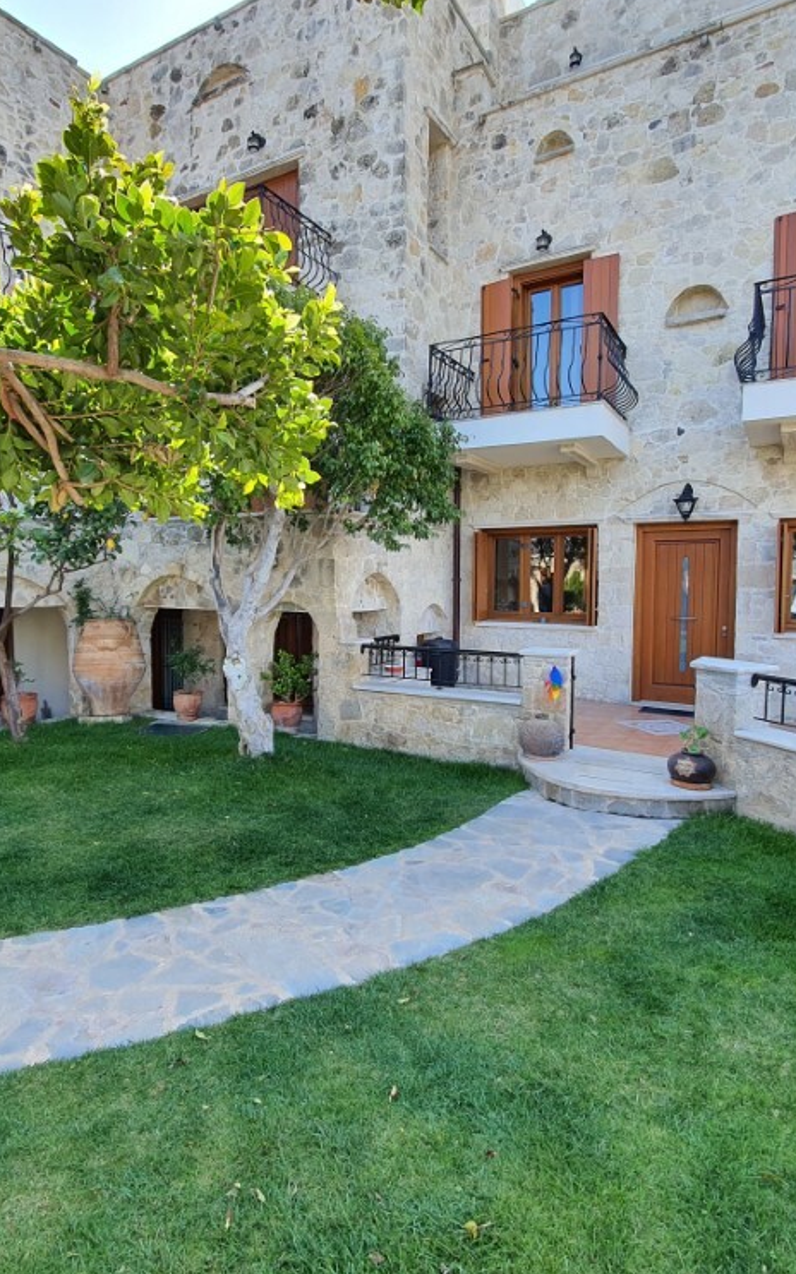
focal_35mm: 19
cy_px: 626
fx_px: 660
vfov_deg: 88.0
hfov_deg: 62.2
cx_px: 377
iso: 50
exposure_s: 1/146
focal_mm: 1.8
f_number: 2.2
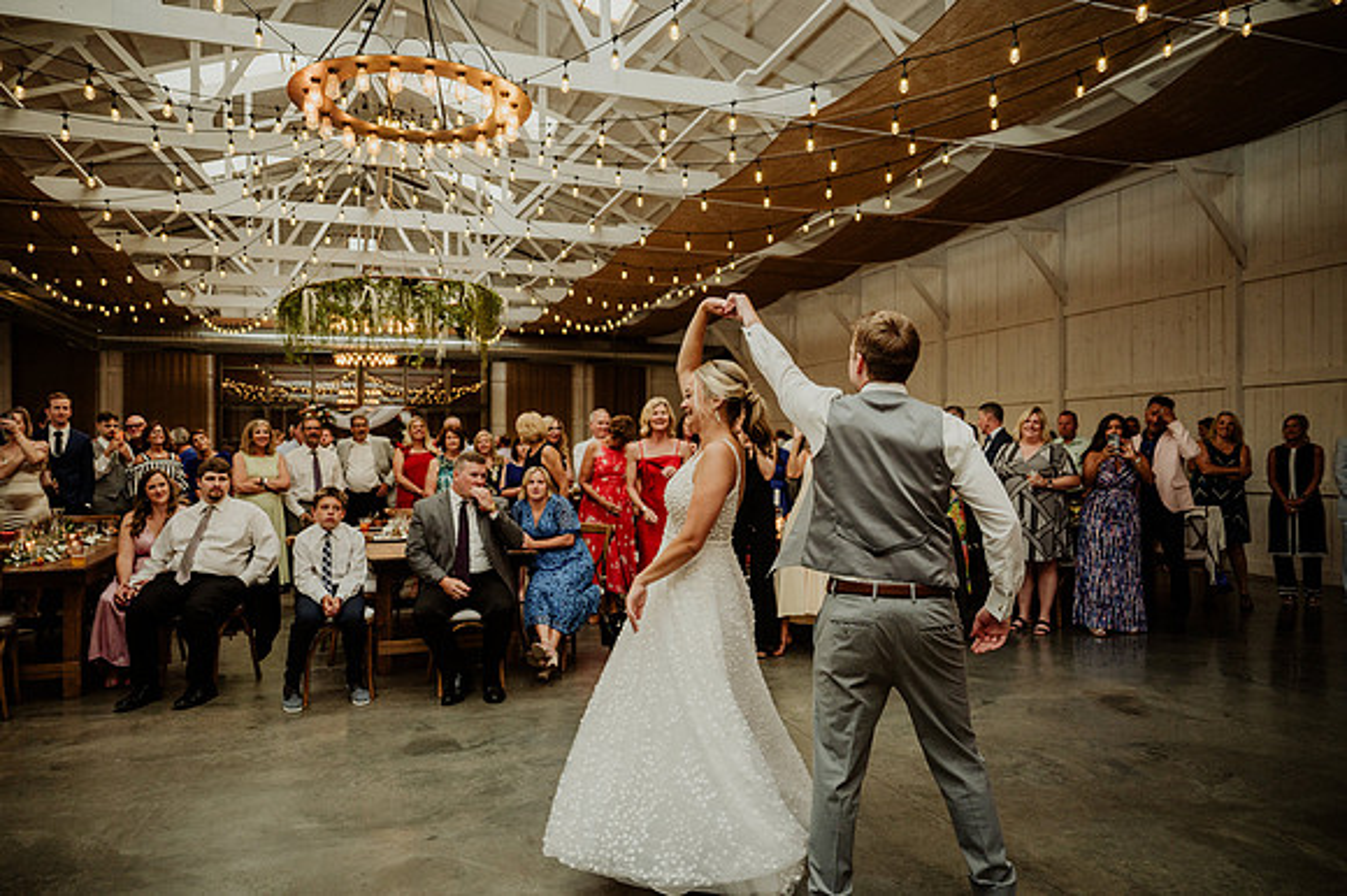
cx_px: 674
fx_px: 928
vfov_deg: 51.6
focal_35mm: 25
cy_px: 448
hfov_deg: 71.9
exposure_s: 1/200
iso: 125
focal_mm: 24
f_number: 2.8
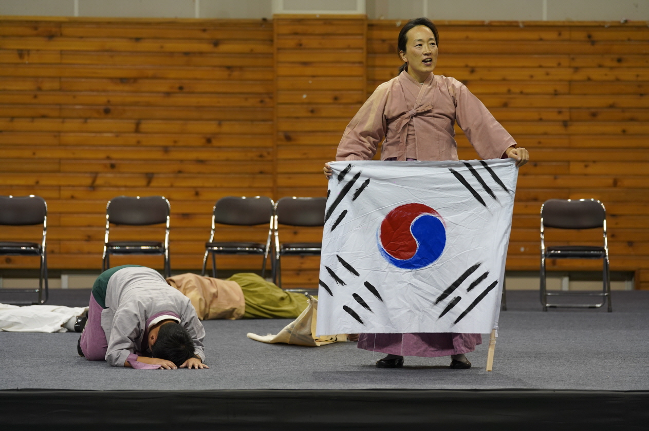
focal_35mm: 126
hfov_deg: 16.3
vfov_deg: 10.9
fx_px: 2270
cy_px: 216
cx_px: 324
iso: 1000
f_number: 4
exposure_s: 1/160
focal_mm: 126
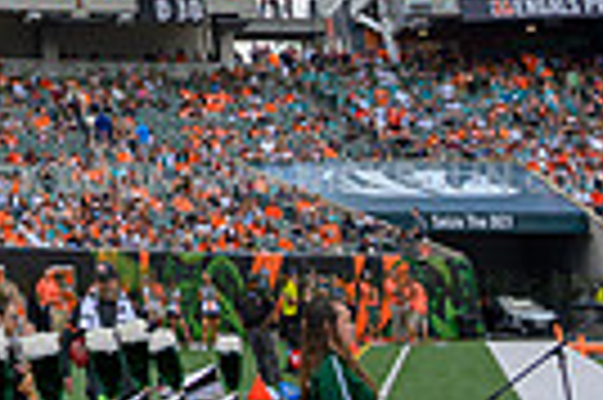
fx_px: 1740
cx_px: -446
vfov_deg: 11.6
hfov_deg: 16.7
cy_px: -443
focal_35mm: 104
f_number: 7.1
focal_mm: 24
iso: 80
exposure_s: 1/100
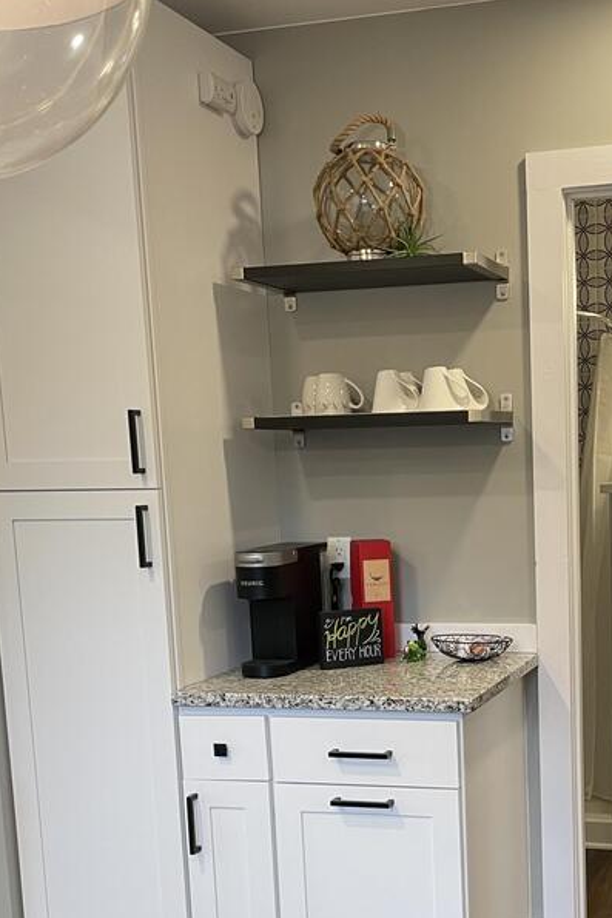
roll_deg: +1.4
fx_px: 1250
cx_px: 490
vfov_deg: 39.4
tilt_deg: -10.1
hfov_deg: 27.0
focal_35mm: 49
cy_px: 672
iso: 80
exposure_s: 1/60
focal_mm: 4.2
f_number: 1.6
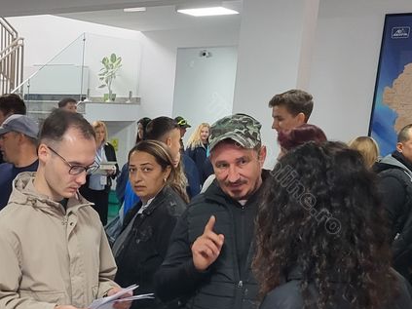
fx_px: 750
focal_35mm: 63
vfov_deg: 22.4
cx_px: -1
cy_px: 312
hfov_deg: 28.8
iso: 320
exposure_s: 1/100
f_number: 1.8
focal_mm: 5.4
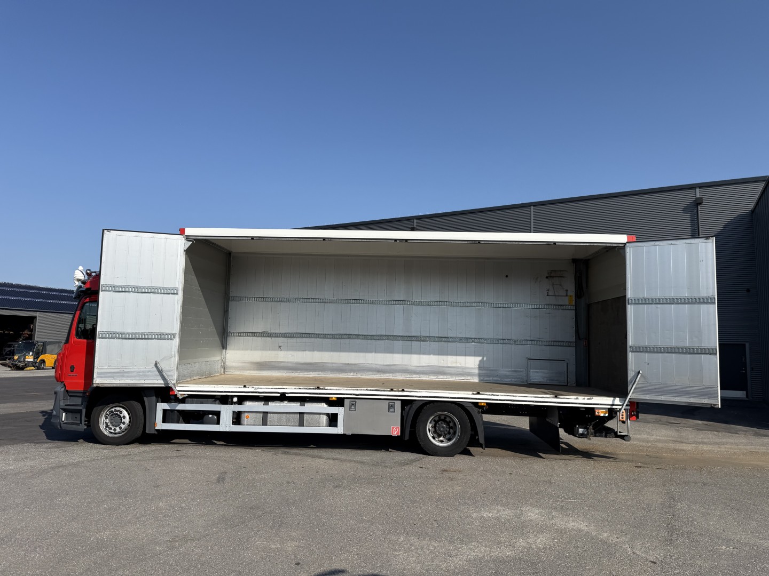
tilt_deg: +6.3
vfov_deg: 56.8
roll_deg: -1.8
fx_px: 533
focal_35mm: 24
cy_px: 288
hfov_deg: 71.6
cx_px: 384
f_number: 1.78
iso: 80
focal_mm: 6.76
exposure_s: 1/6173
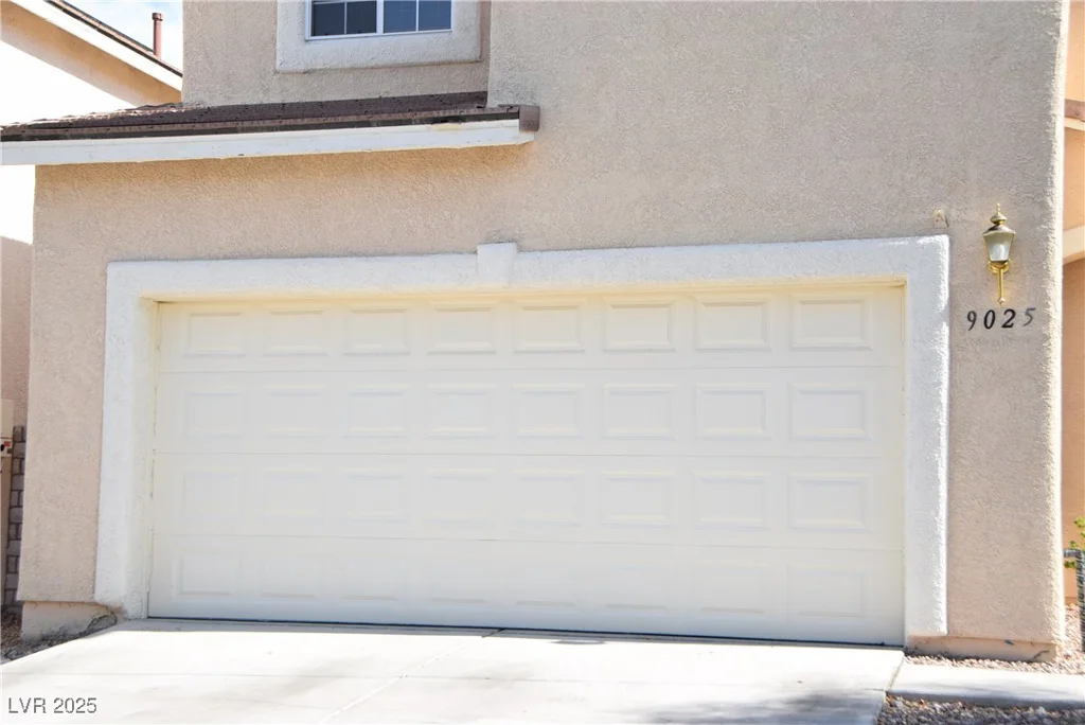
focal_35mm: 51
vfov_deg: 26.5
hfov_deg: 38.9
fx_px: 1538
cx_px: 542
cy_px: 362
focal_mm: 34
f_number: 10
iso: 200
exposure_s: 1/400
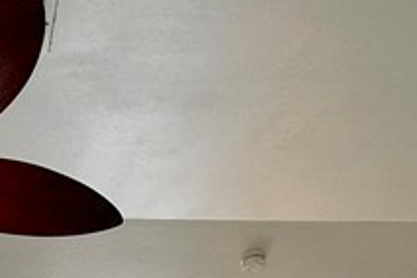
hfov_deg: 27.7
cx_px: 31
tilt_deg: +2.6
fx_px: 811
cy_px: 542
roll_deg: +0.1
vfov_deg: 15.7
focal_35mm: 70
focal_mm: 2.22
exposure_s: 1/120
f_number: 2.2
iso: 50
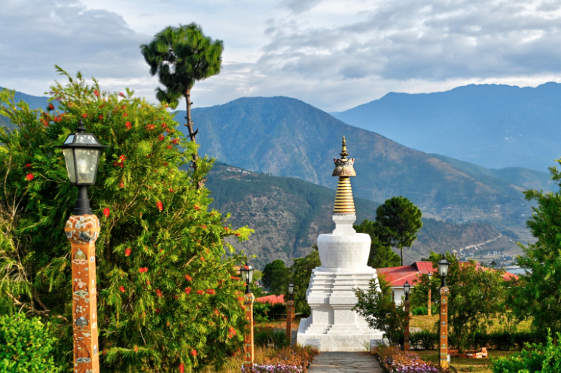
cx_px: 343
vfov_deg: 28.5
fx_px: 732
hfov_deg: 41.7
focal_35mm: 47
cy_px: 231
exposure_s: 1/800
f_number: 8
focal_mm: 35
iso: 250
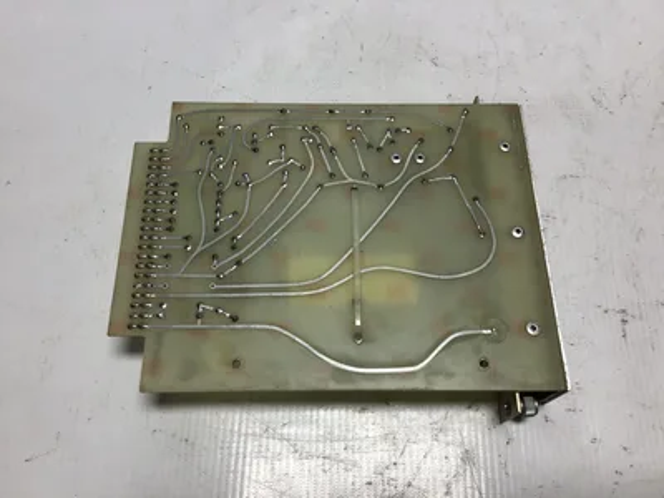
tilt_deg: -66.3
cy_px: 249
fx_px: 595
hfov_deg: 58.4
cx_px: 332
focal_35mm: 31
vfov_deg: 45.4
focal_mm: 3.3
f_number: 2.4
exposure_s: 1/177
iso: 25
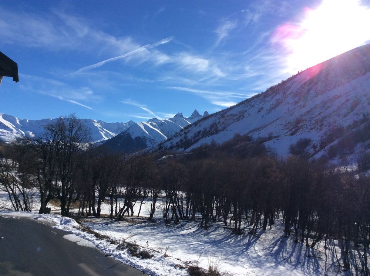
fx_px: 342
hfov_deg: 56.9
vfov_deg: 44.1
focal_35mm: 32
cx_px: 185
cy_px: 138
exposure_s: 1/2604
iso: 32
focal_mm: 3.3
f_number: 2.4
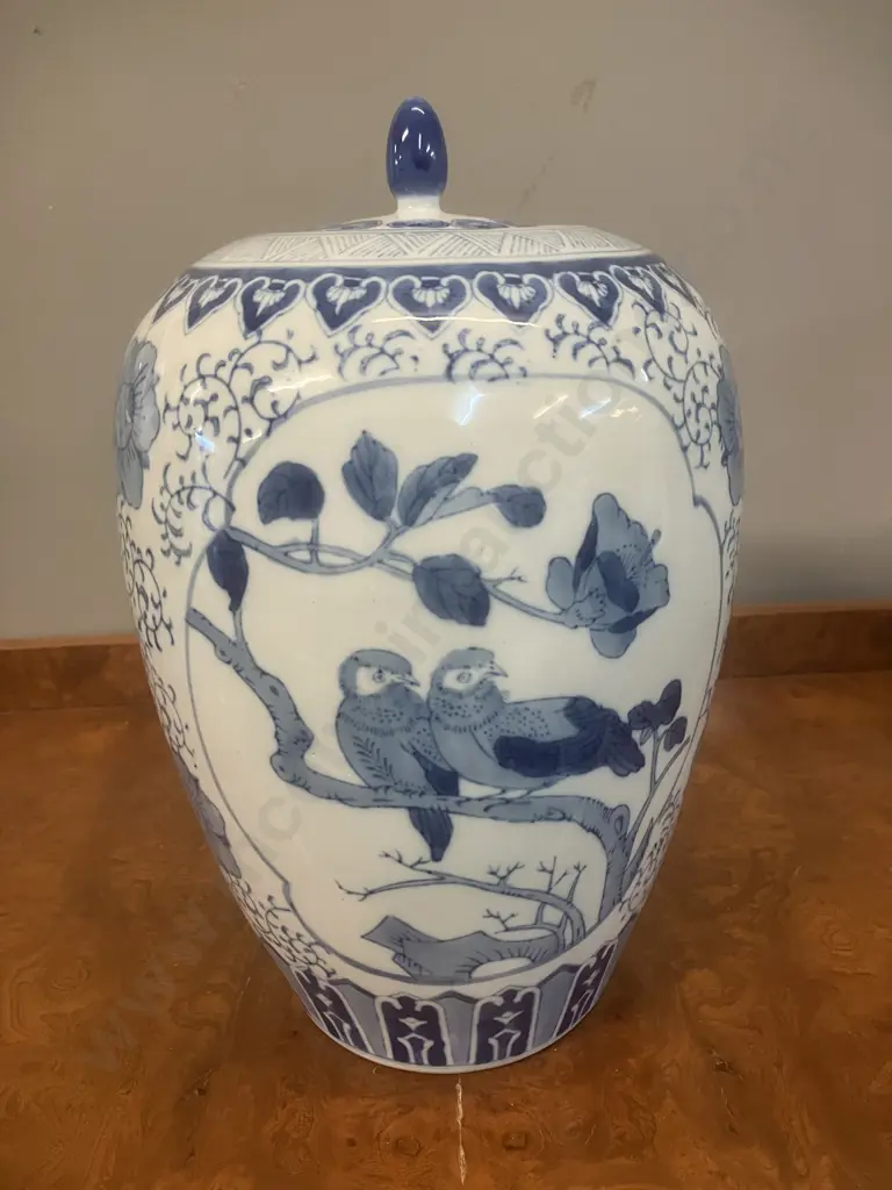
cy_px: 595
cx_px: 446
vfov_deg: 63.4
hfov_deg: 49.7
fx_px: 962
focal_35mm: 28
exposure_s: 1/50
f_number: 1.8
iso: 200
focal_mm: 3.99
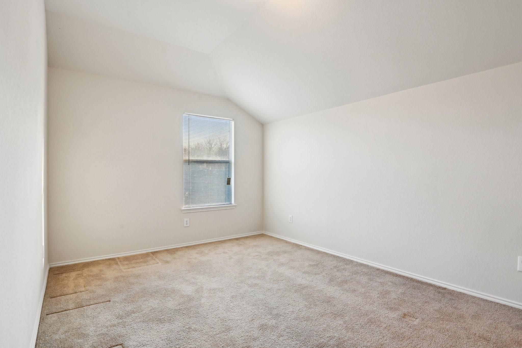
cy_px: 174
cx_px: 261
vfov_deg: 64.5
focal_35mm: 19
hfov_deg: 86.9
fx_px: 275
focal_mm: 19
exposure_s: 1/25
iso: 400
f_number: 8
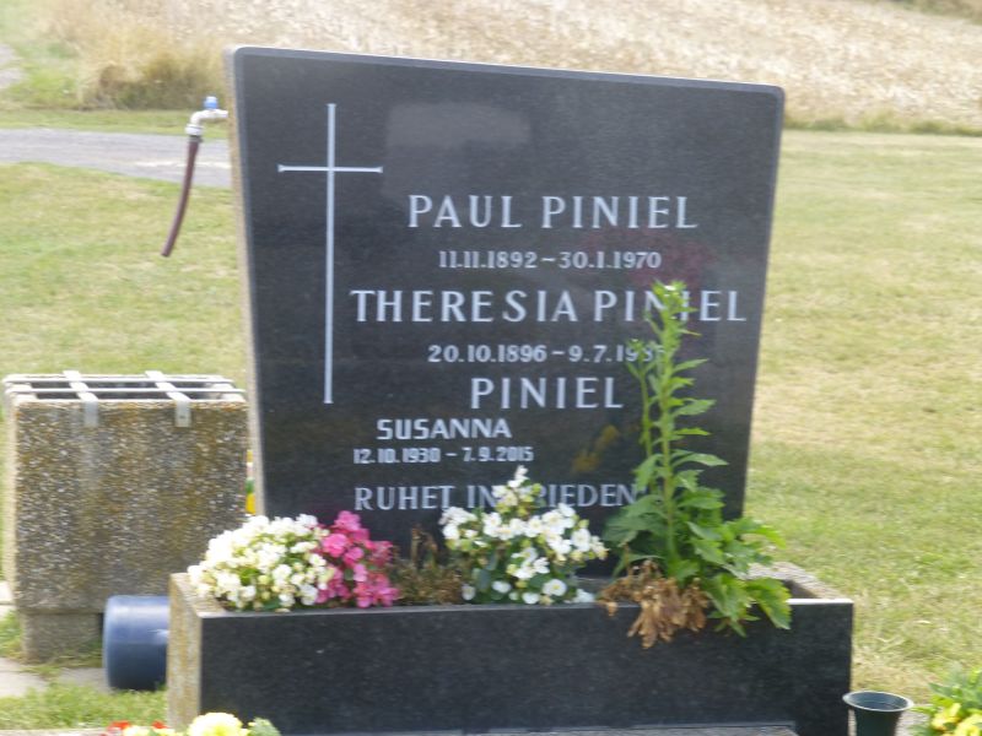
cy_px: 368
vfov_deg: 12.9
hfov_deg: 17.1
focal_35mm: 115
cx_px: 491
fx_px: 3262
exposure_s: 1/80
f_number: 5.3
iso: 100
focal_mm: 20.6
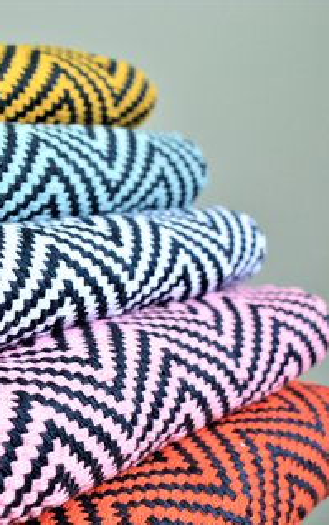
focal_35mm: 81
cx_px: -8
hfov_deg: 15.8
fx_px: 1158
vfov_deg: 25.6
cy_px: 262
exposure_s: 1/15
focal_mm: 35
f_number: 6.3
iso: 800
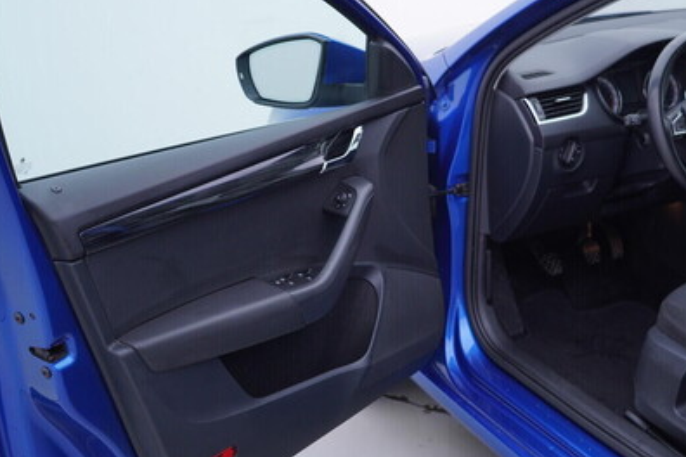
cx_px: 438
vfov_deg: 27.0
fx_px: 953
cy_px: 196
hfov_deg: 39.3
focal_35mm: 50
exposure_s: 1/50
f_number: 3.2
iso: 125
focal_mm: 24
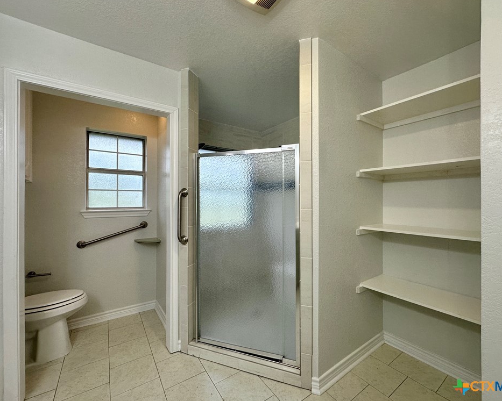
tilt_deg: +0.4
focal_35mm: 15
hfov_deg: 96.8
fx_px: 223
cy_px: 199
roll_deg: -0.3
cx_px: 256
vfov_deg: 84.0
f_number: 2.2
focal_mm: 2.22
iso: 125
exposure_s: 1/120
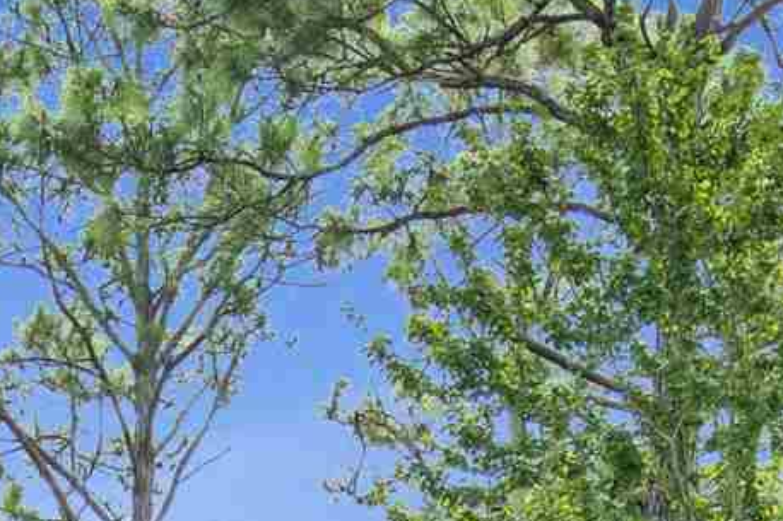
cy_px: 1681
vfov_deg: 7.3
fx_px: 3500
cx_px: 258
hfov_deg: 12.7
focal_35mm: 161
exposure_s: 1/100
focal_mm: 24
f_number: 11
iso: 200
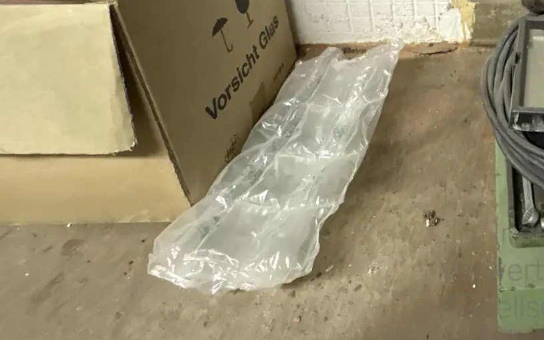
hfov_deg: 46.9
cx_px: 534
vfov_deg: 30.8
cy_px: -66
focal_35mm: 35
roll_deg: -2.1
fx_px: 519
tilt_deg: -25.6
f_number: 2.2
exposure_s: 1/50
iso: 400
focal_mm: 2.22
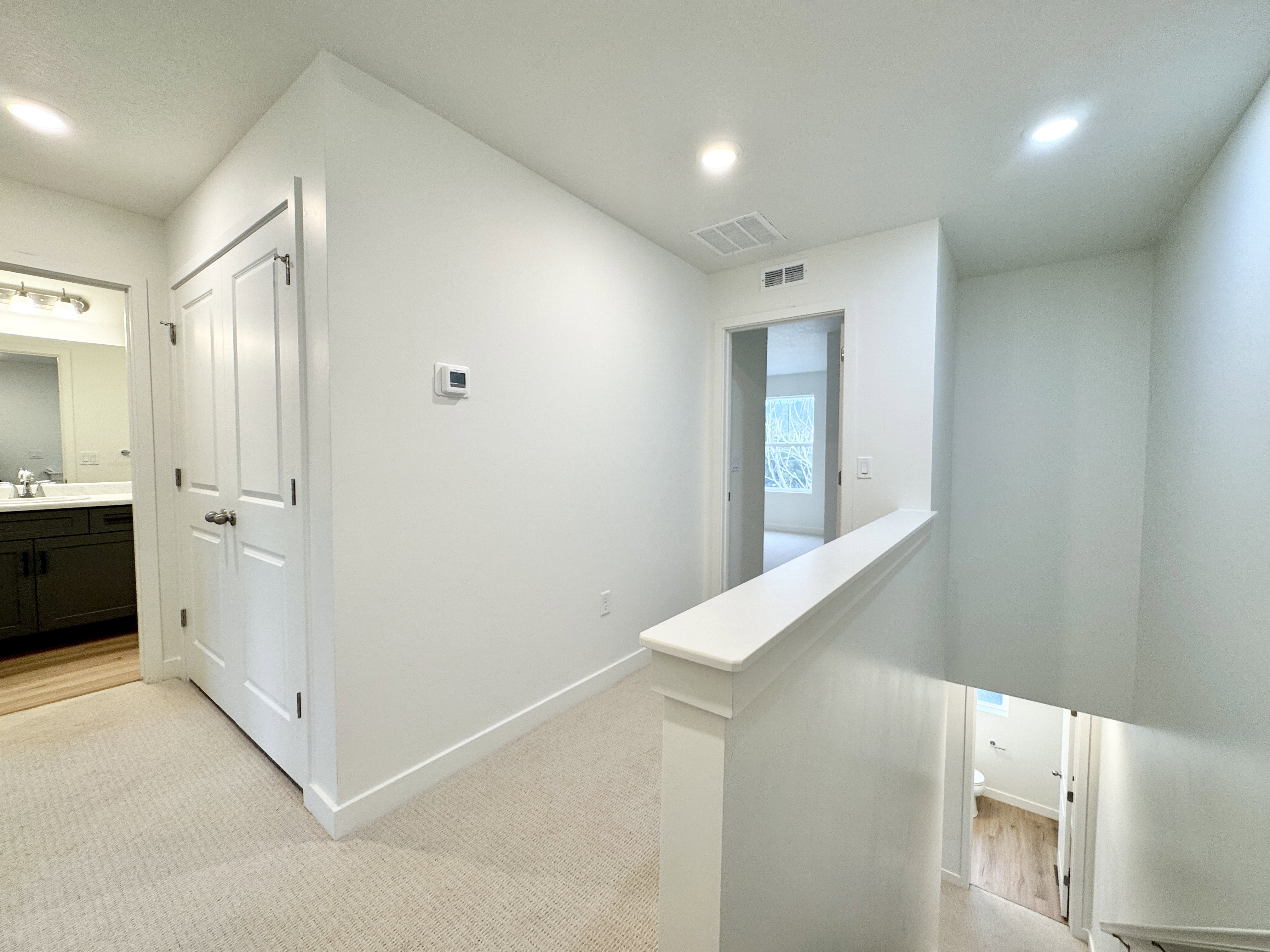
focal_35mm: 14
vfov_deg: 85.7
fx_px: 514
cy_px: 476
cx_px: 635
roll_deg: -0.3
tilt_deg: -3.1
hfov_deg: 102.1
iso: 125
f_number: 2.2
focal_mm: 2.22
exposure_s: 1/120
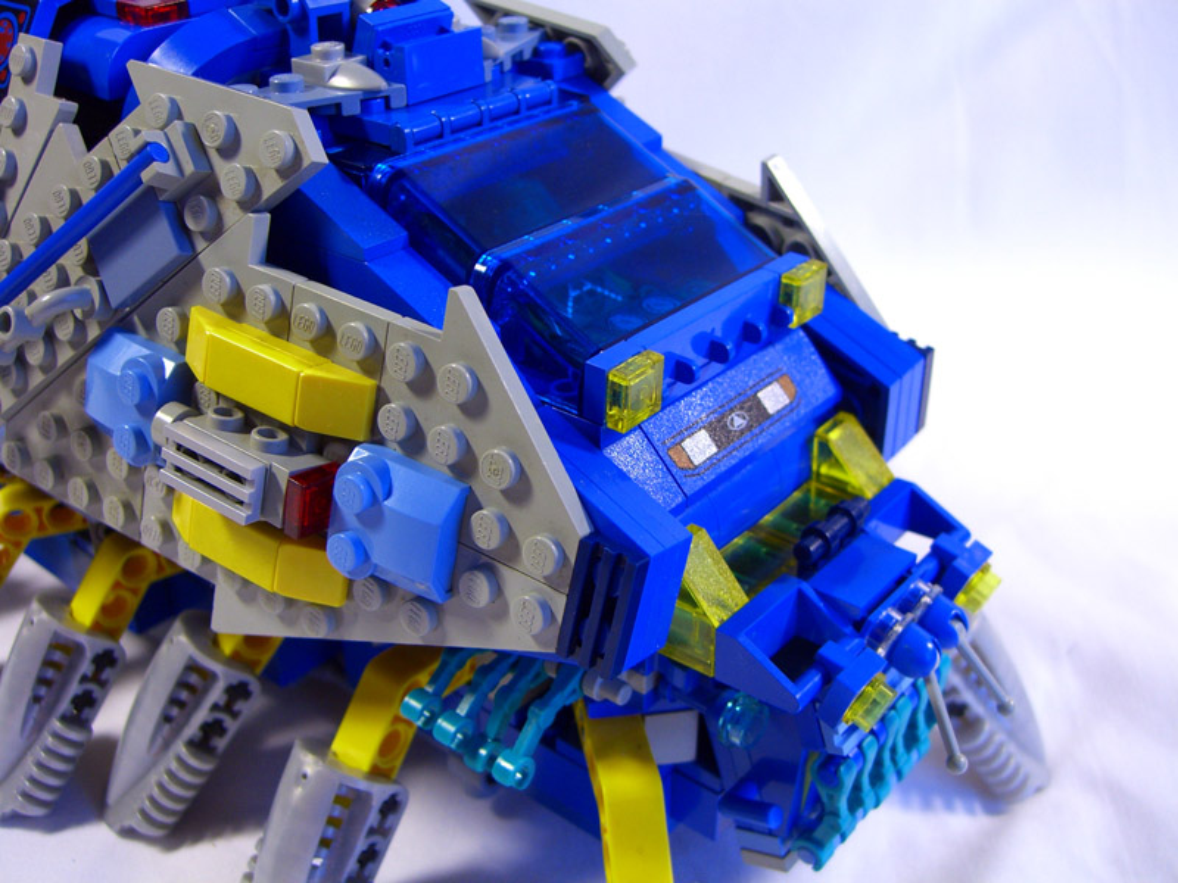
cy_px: 442
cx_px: 589
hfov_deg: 49.0
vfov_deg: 37.7
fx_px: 1293
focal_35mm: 38
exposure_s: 1/60
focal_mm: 7.9
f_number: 2.8
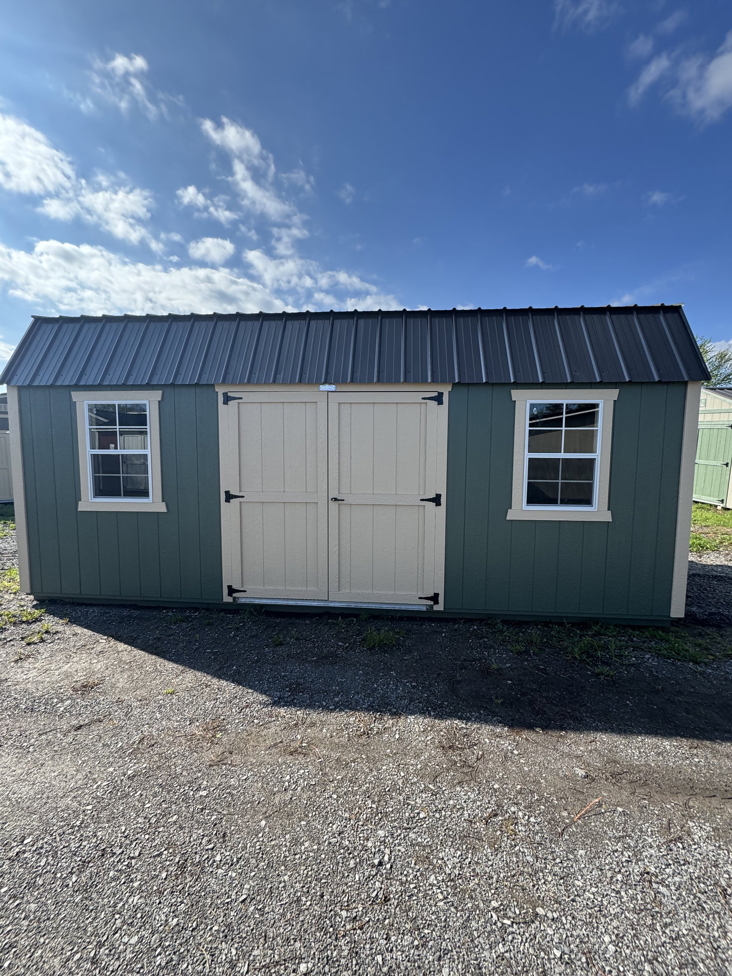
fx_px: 395
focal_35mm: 14
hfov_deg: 85.7
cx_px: 366
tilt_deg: -5.1
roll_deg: +0.9
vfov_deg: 102.1
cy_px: 488
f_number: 2.2
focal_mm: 2.22
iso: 50
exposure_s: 1/840
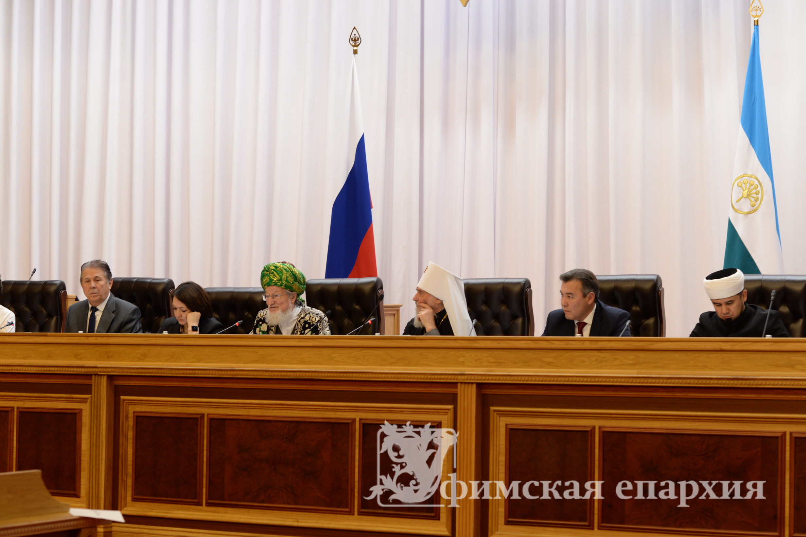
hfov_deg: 23.9
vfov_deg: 16.1
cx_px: 403
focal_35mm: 85
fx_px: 1902
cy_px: 268
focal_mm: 85
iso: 1000
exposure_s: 1/100
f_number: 4
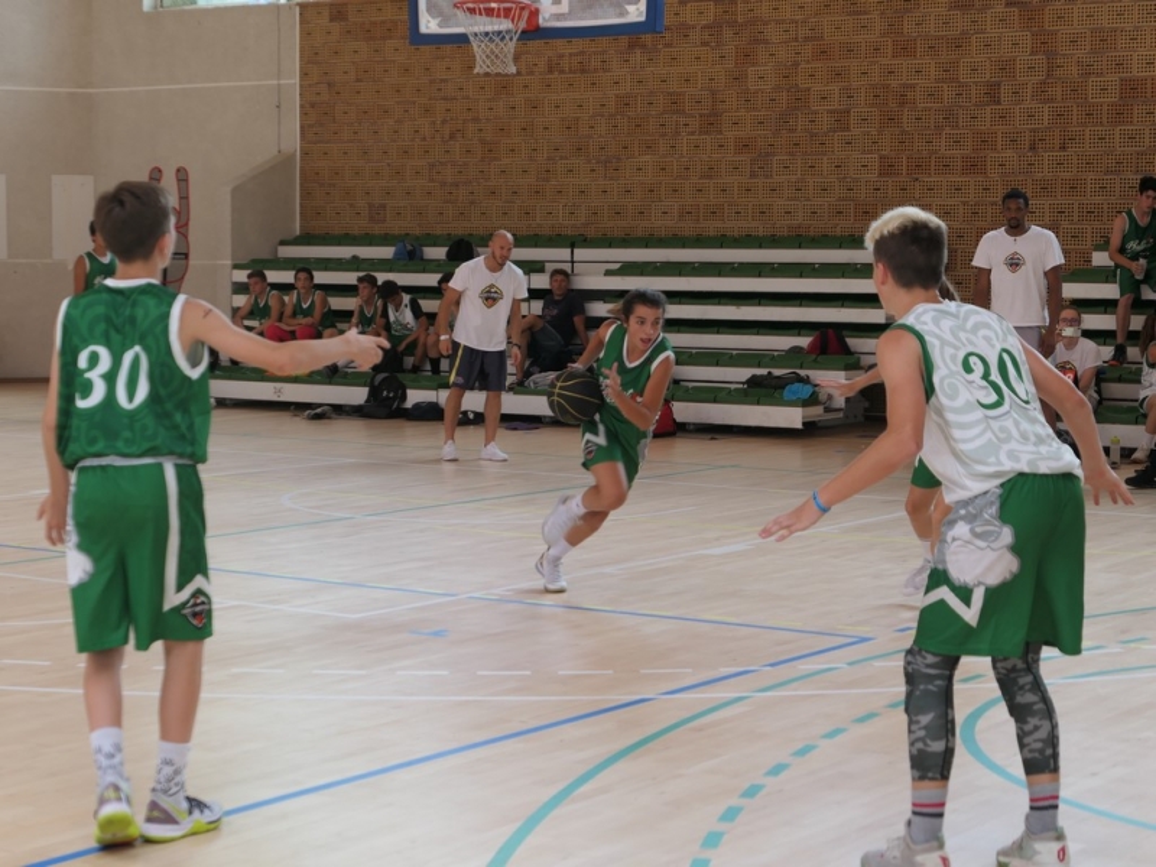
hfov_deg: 25.7
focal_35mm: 76
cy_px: 434
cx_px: 578
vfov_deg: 19.4
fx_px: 2538
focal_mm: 25.8
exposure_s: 1/125
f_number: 2.8
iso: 160
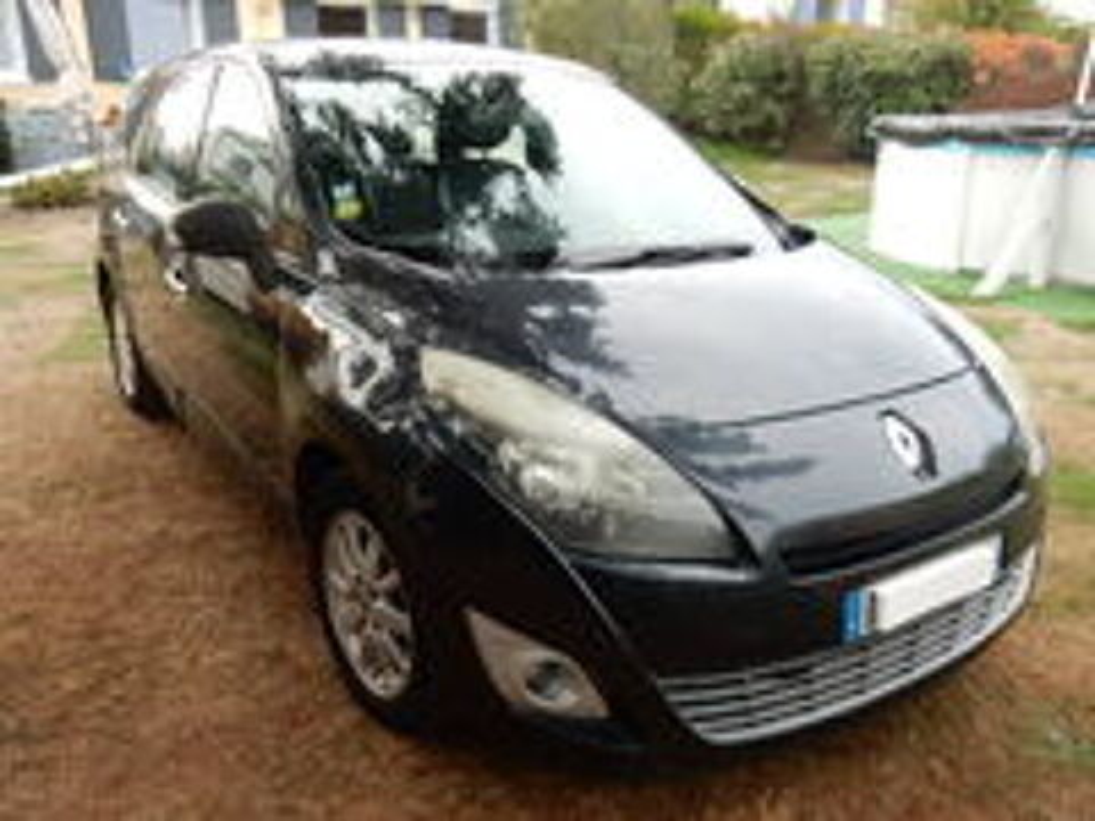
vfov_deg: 46.8
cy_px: 410
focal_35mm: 30
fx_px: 949
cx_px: 548
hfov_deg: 60.0
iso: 125
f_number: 4
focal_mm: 5.4
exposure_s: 1/100
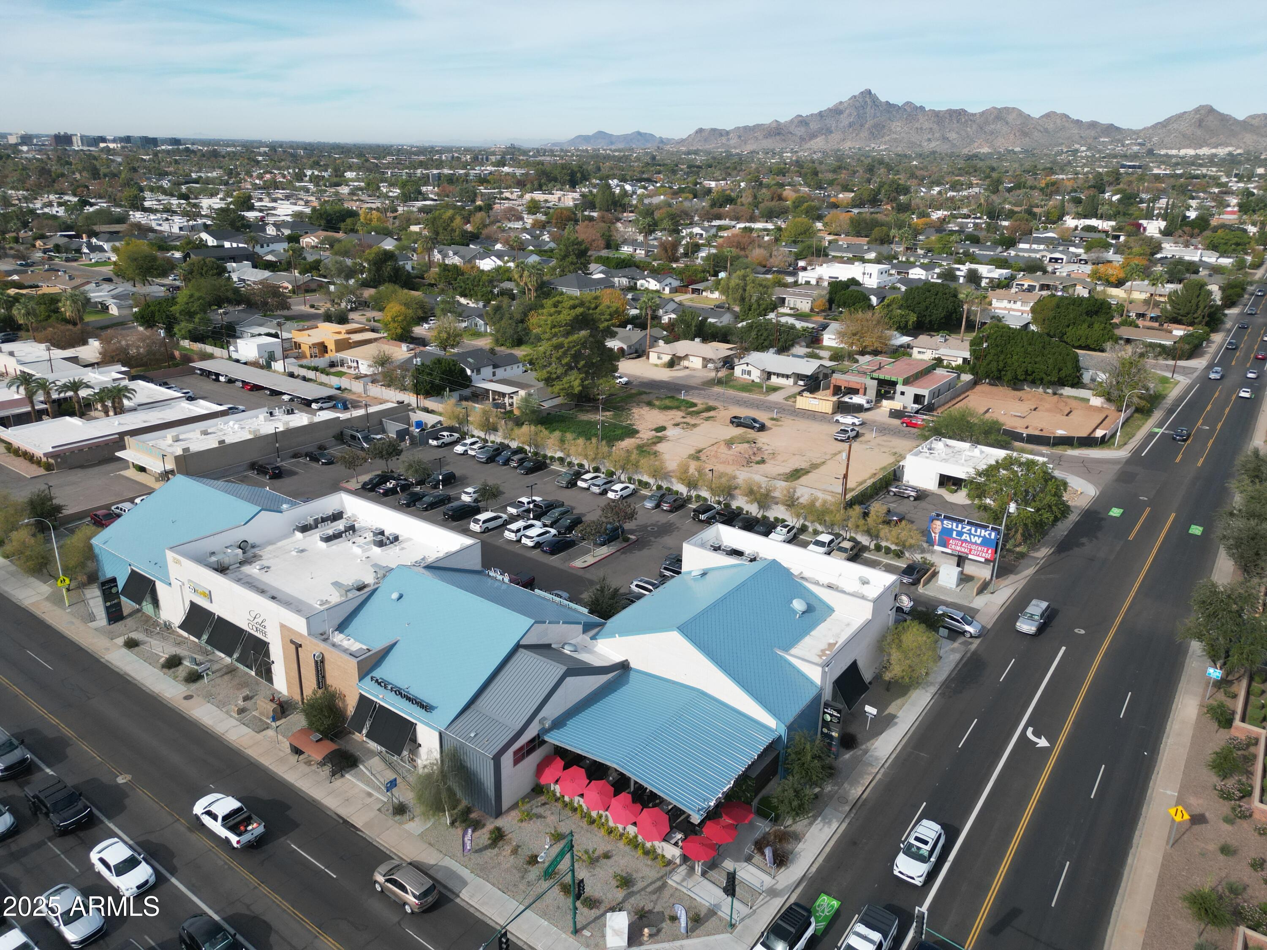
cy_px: 475
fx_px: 878
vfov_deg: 56.8
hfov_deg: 71.6
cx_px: 634
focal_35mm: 24
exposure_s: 1/3000
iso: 150
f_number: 1.7
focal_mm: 6.72
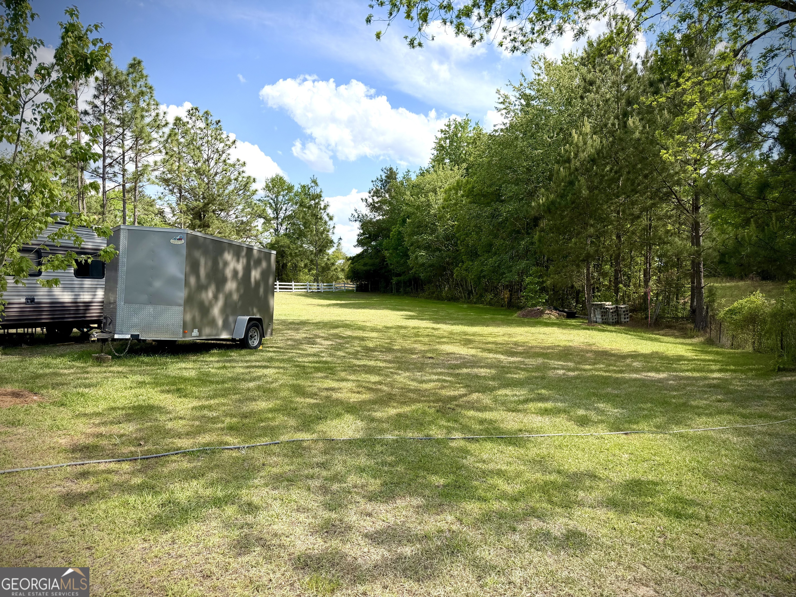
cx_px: 398
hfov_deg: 71.6
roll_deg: +2.5
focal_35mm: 24
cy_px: 298
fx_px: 552
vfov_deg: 56.8
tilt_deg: +0.1
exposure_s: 1/3021
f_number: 1.78
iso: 100
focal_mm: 6.76
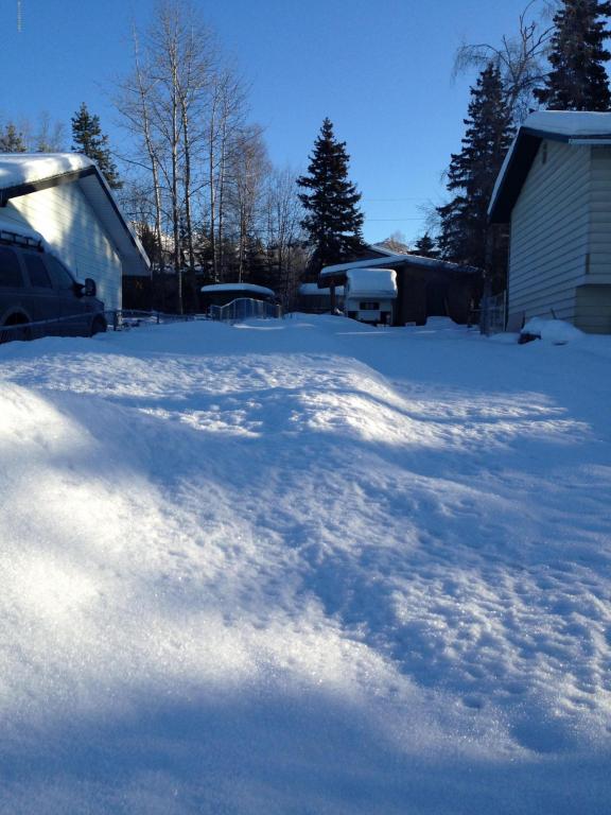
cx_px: 306
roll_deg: -0.9
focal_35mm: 33
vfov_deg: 55.4
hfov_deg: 42.9
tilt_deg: -3.7
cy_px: 408
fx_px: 777
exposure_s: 1/1261
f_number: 2.4
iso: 50
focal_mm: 4.12
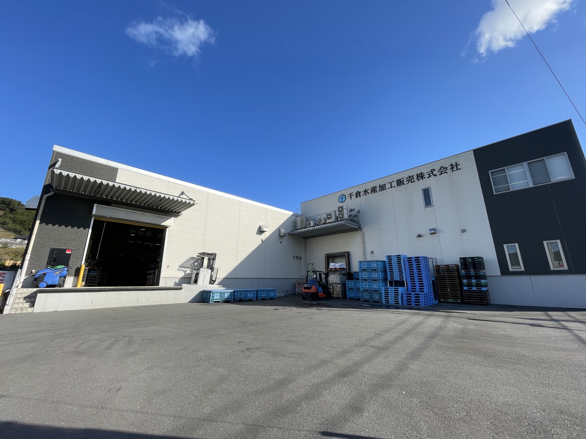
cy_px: 220
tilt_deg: +14.2
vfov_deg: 89.9
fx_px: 220
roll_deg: -0.1
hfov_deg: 106.2
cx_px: 293
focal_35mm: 13
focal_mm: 1.54
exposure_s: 1/545
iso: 25
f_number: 2.4
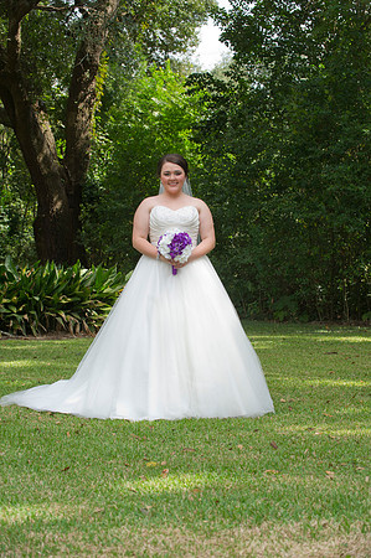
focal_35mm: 86
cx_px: 186
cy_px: 279
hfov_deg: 15.9
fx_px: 1332
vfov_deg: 23.7
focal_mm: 86
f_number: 5.6
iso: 320
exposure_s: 1/125
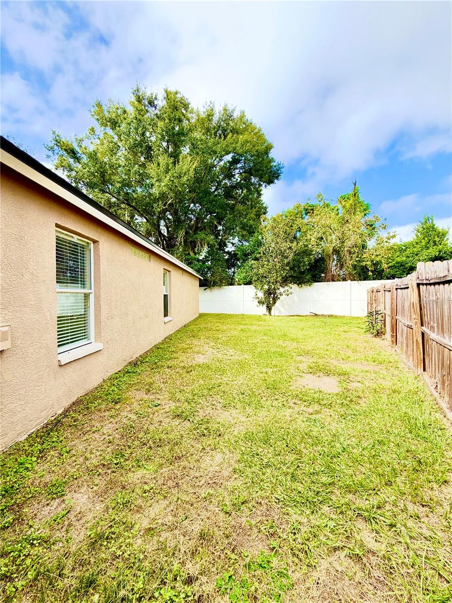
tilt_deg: -1.0
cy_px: 302
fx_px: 244
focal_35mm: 14
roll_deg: +0.1
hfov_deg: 85.7
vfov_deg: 102.1
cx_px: 226
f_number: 2.2
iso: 40
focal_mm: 2.22
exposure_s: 1/770
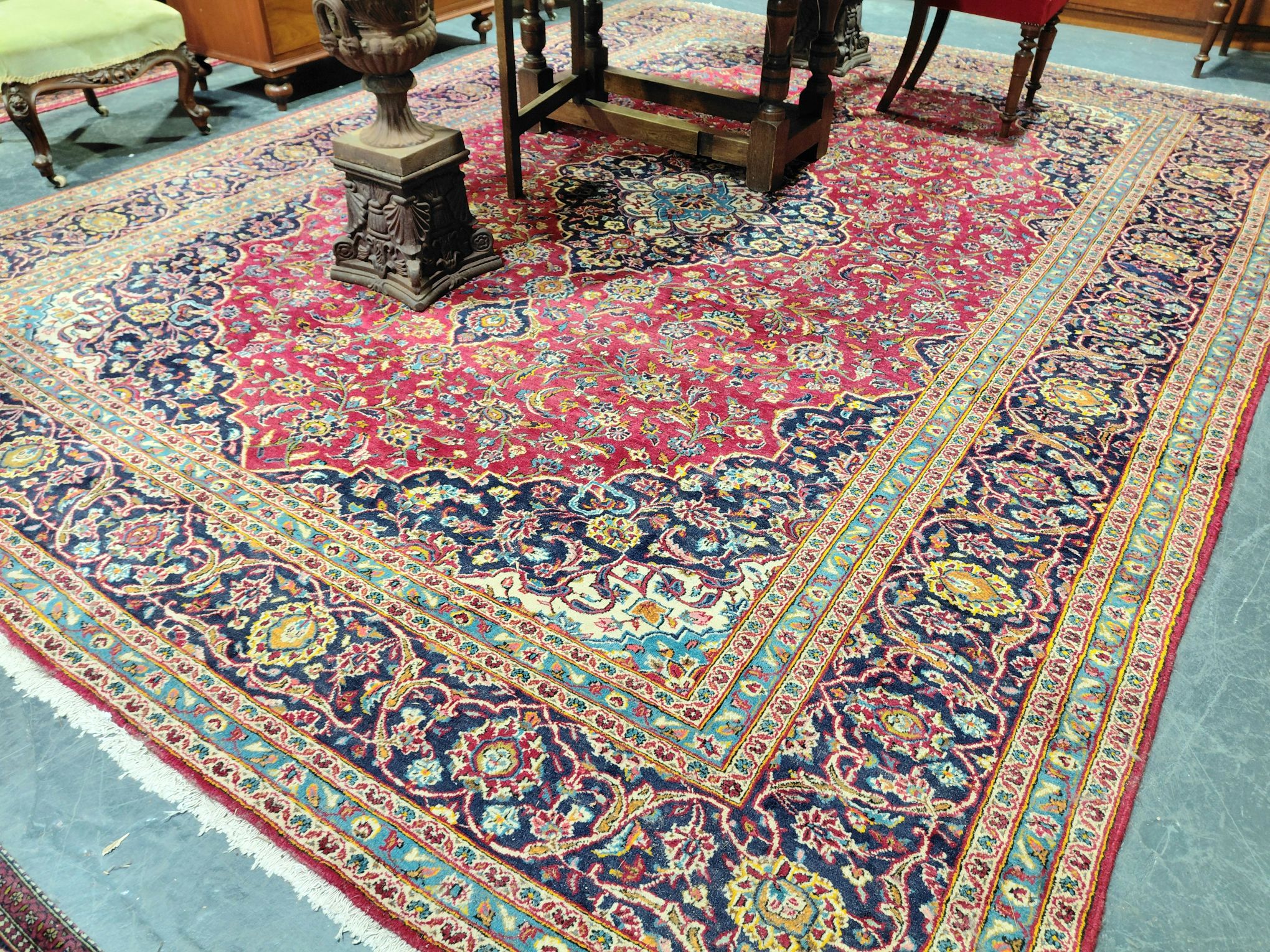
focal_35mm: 25
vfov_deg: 54.9
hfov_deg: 69.4
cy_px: 476
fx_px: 917
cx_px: 635
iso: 125
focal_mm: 4.69
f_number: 1.8
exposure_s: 1/60.2
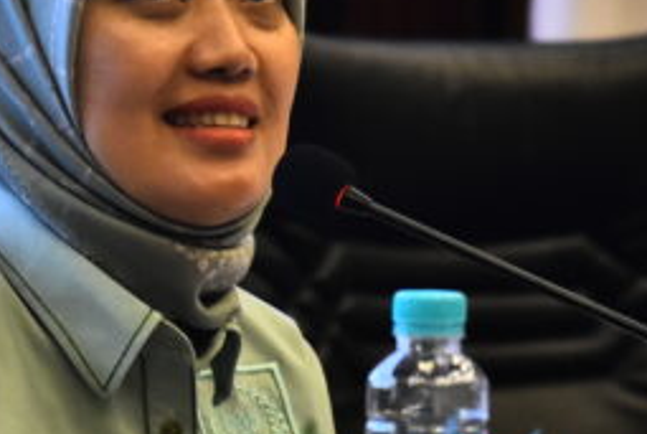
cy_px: 146
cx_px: 132
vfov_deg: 3.8
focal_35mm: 361
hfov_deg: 5.7
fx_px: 6499
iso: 3200
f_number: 5.6
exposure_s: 1/100
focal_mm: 120
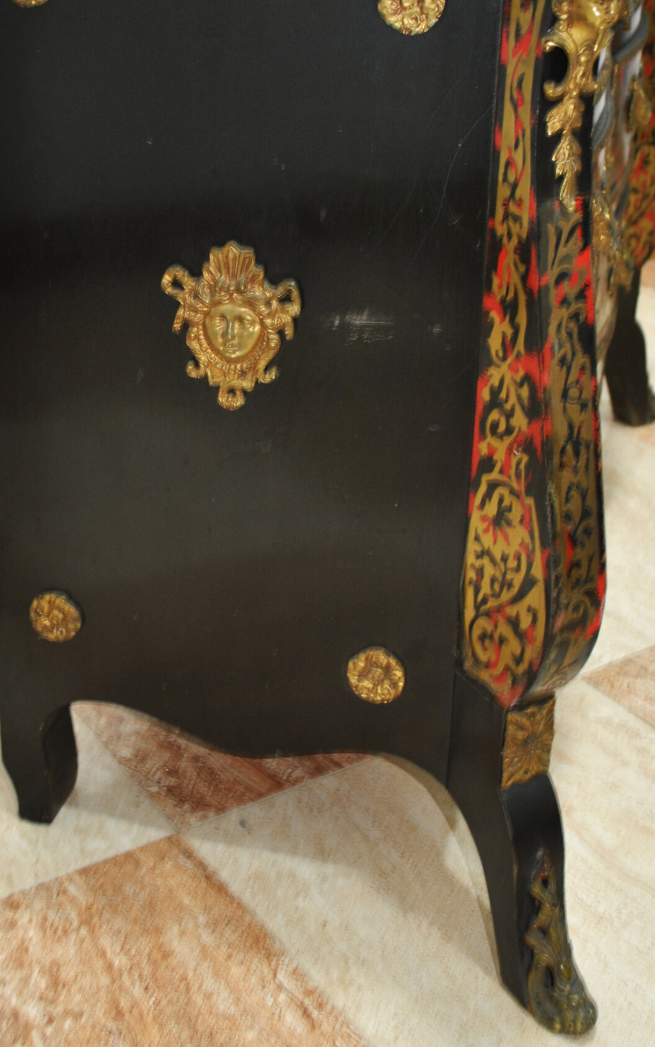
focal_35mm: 51
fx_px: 1456
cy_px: 335
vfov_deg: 39.0
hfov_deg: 25.3
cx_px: 239
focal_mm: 22
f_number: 4
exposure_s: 1/6
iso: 200
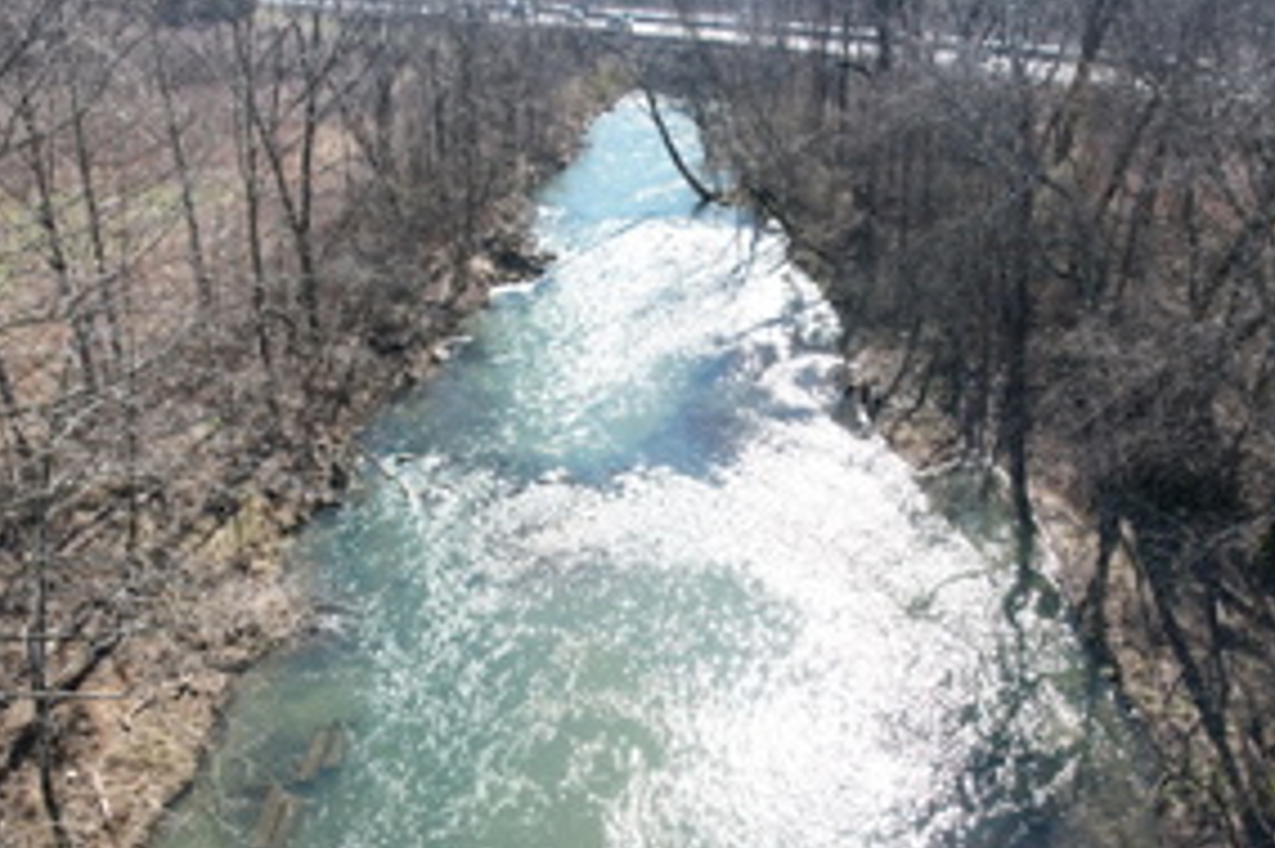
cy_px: 514
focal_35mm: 31
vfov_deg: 42.1
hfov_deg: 60.3
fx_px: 1097
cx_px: 660
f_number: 2.8
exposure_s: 1/1000
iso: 200
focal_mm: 8.38
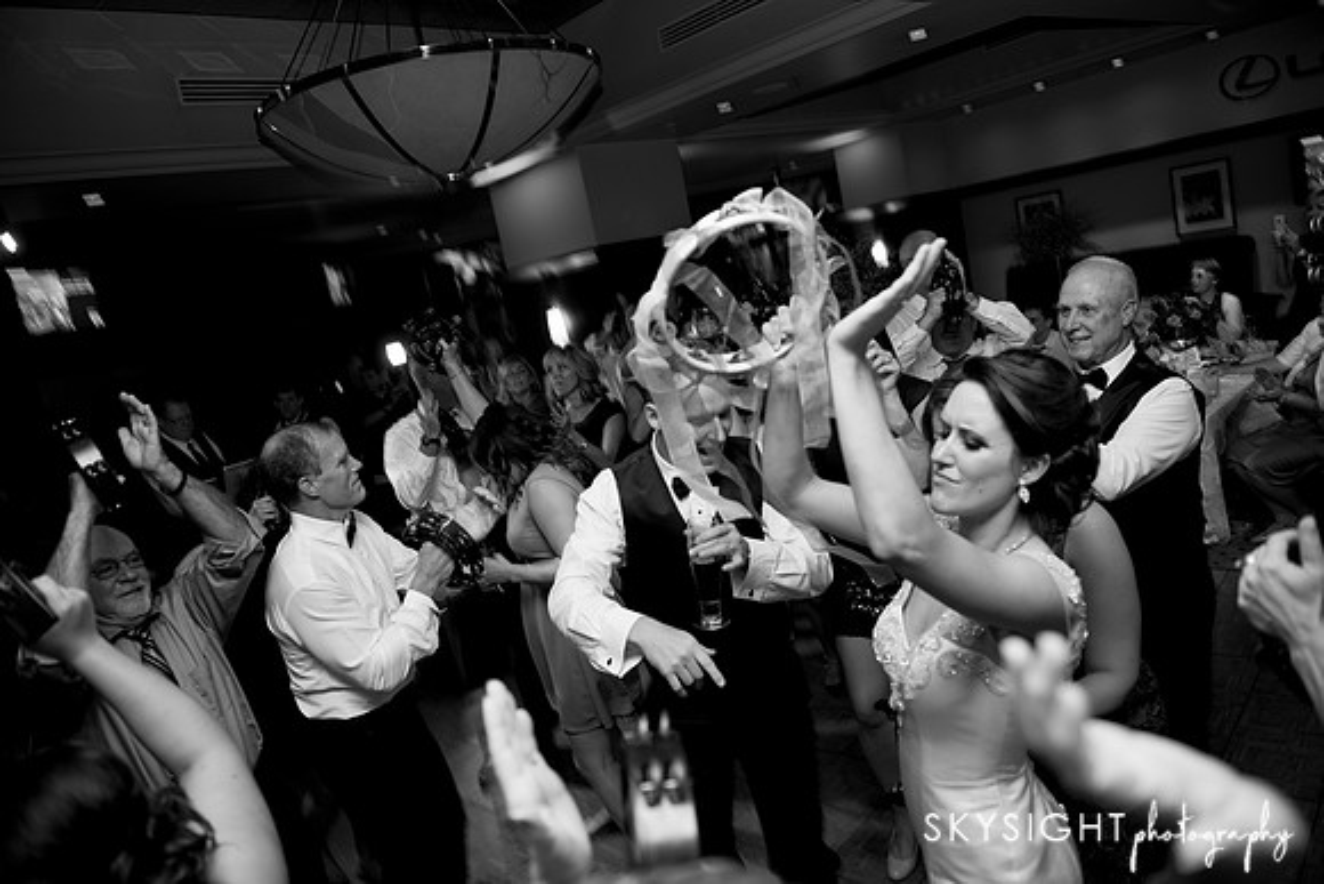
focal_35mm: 24
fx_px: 883
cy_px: 442
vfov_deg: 53.2
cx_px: 662
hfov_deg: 73.7
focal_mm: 24
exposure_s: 1/60
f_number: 2.8
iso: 640
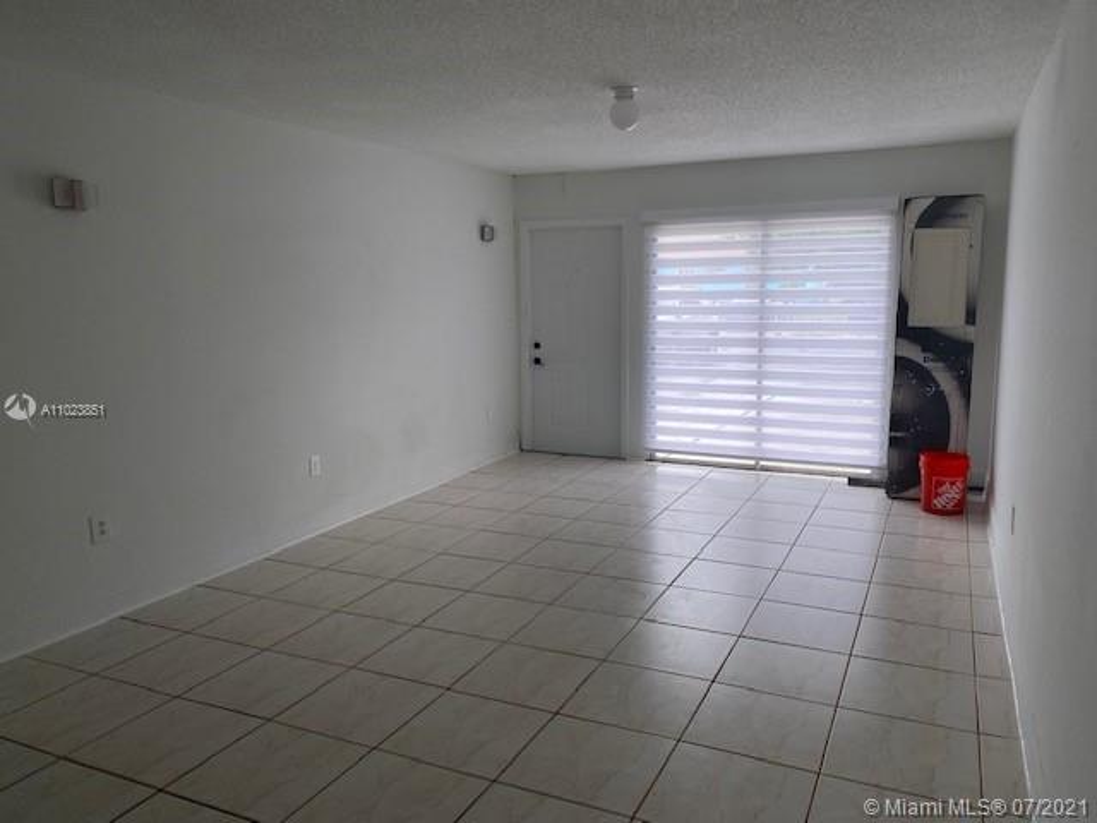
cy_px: 412
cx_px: 548
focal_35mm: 26
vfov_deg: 53.1
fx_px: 824
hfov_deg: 67.3
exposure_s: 1/215
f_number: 1.8
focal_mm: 4.25
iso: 32
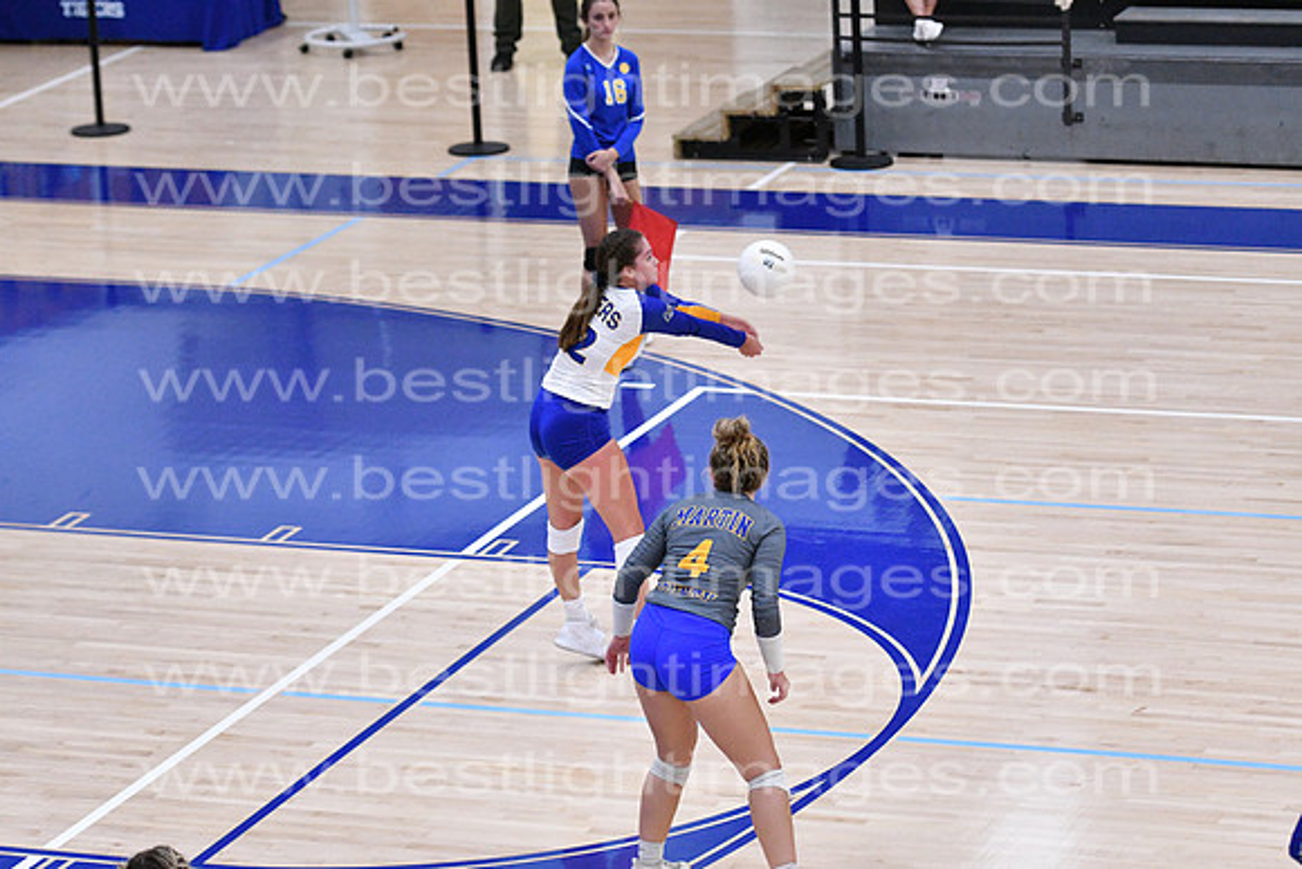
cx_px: 651
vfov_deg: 9.6
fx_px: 5155
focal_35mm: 142
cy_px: 434
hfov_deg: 14.4
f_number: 3.2
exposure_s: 1/1000
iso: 6400
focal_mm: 95
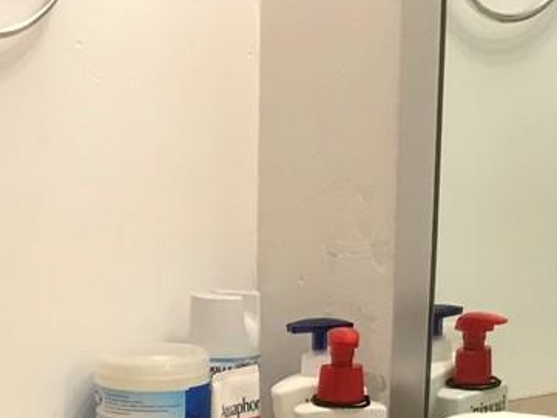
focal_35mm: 124
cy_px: 855
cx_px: 174
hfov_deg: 15.8
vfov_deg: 10.8
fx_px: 1996
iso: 32
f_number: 1.8
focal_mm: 3.99
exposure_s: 1/30
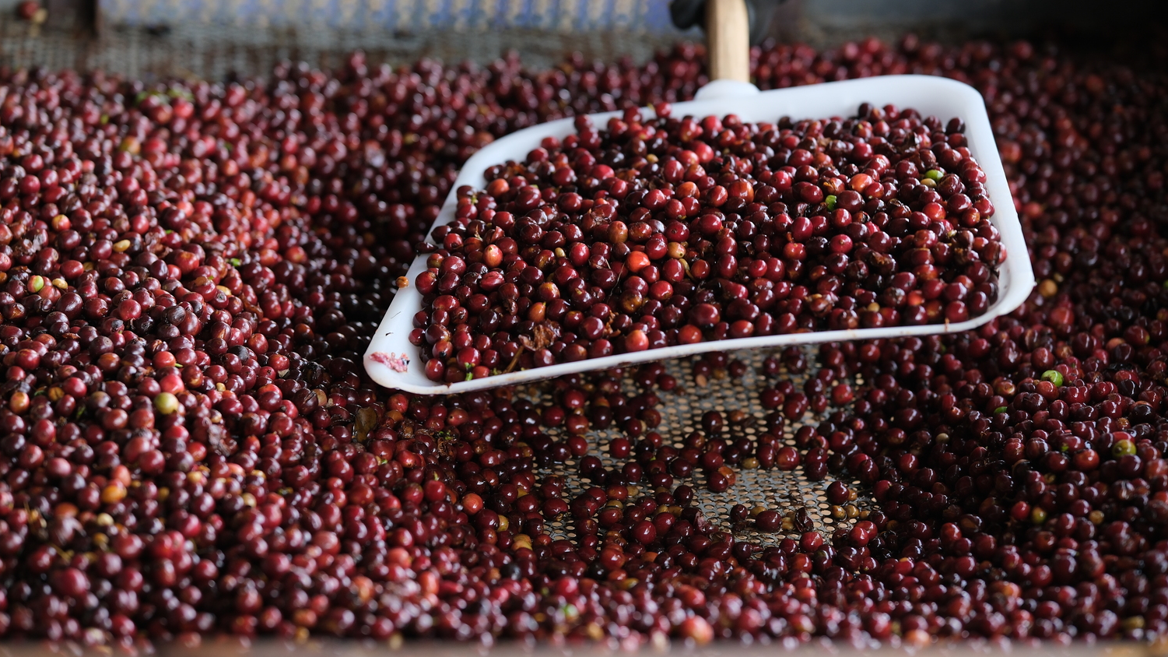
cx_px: 589
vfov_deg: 9.9
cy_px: 275
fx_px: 3809
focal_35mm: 123
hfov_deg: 17.4
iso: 400
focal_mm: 75
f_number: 2
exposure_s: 1/400
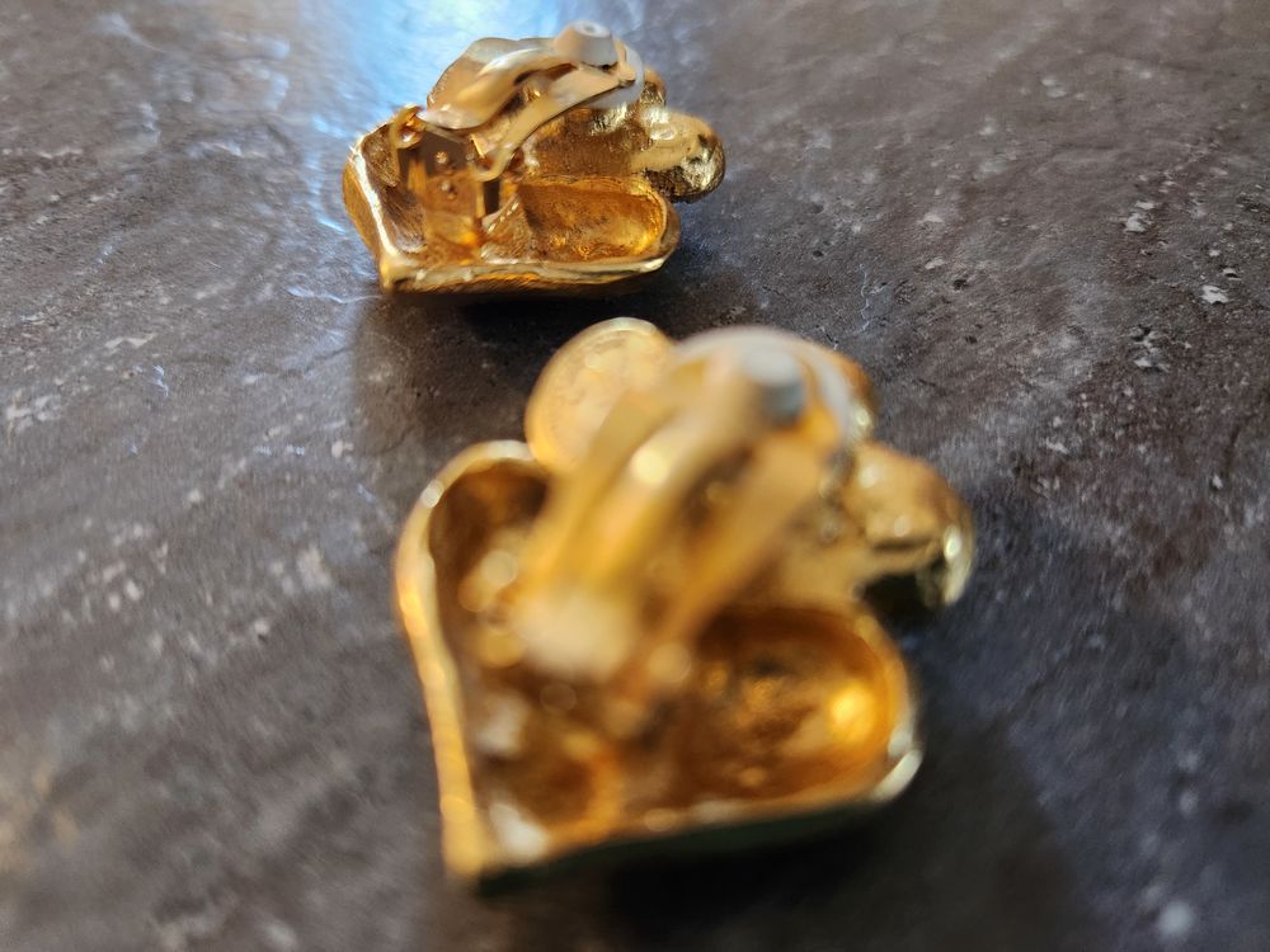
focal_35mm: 23
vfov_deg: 58.9
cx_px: 635
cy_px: 476
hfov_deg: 73.9
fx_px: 844
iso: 800
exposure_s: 1/50
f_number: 1.8
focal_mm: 5.4
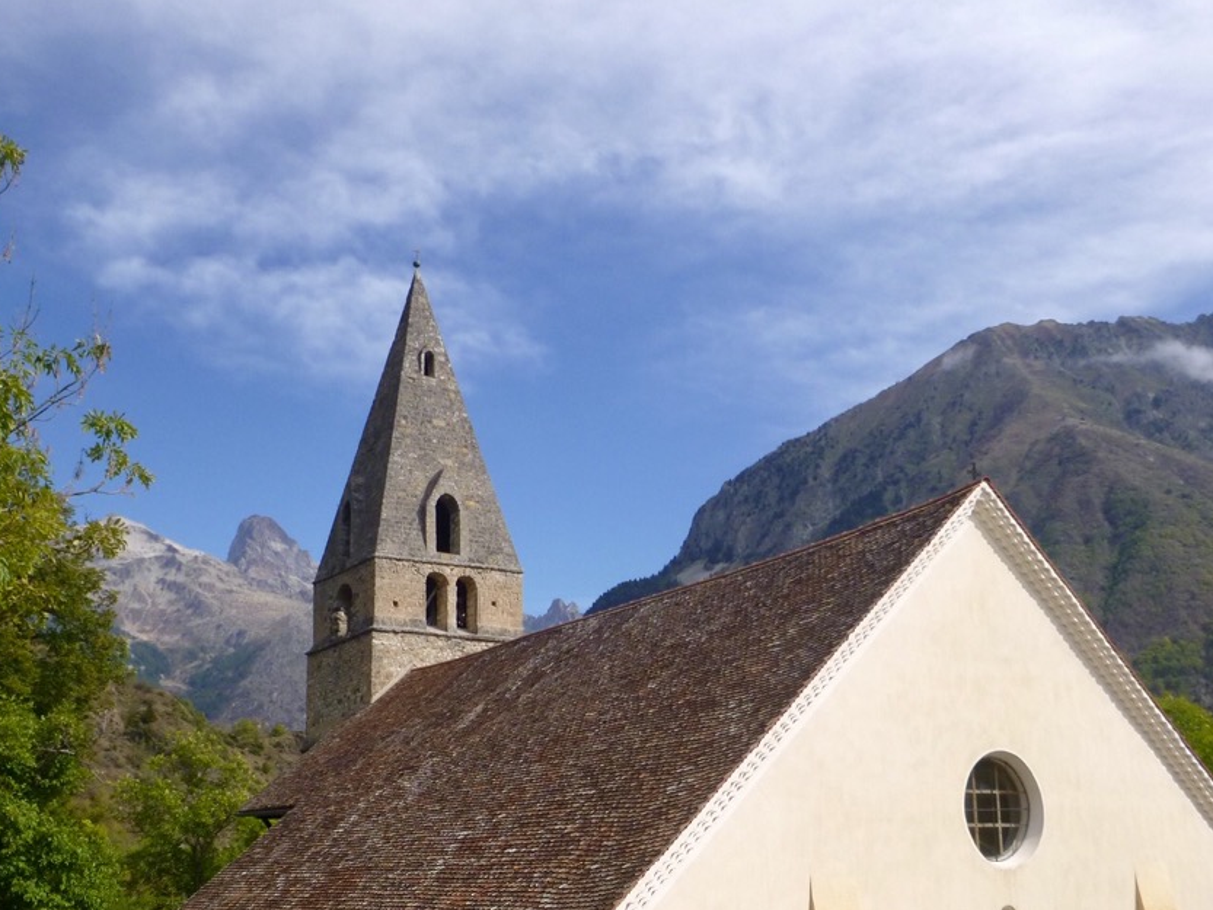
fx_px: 1402
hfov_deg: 46.8
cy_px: 620
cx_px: 599
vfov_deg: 35.5
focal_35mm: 40
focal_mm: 4.5
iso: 100
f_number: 3.9
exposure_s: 1/500
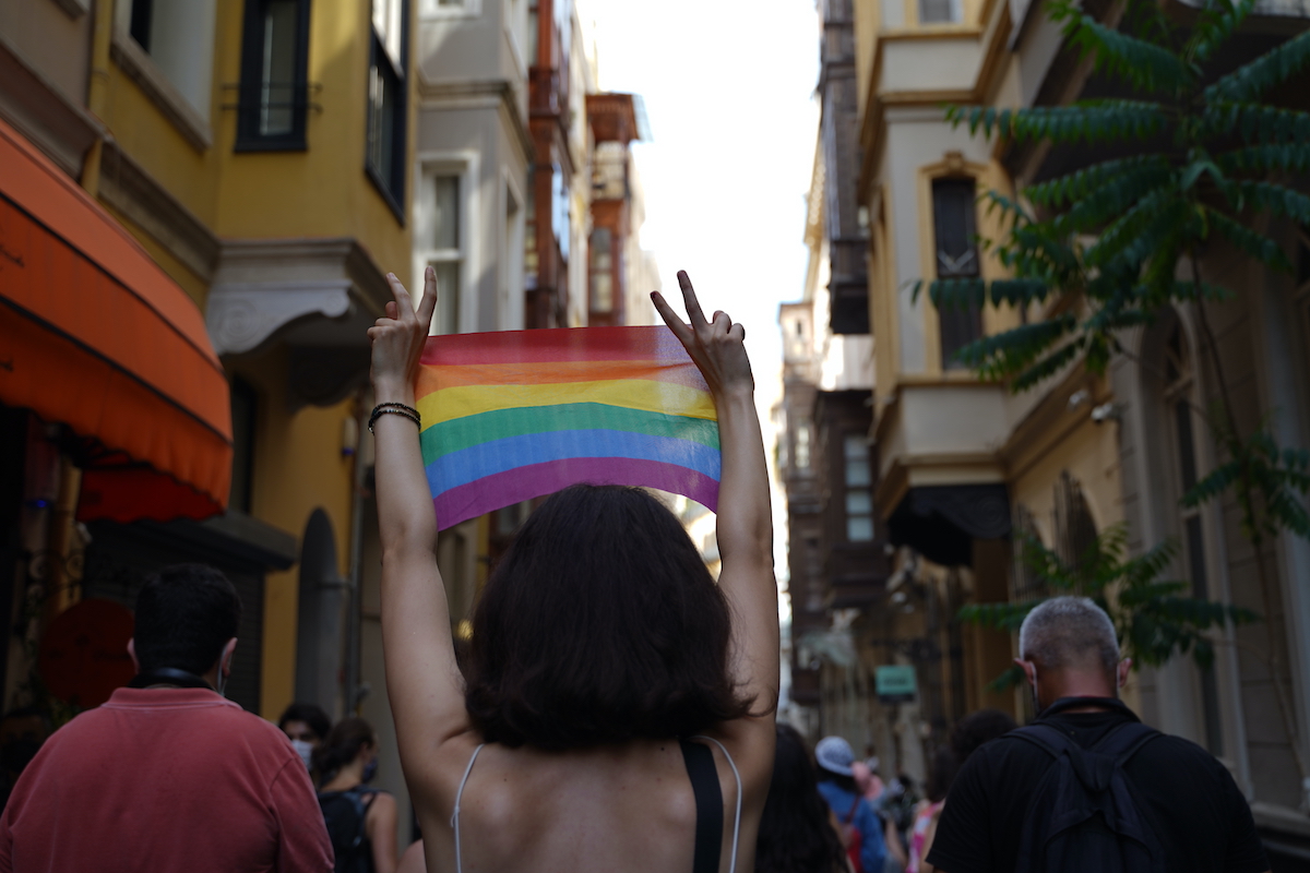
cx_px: 655
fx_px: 1310
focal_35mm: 36
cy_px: 436
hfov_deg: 53.1
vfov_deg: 36.9
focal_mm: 36
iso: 50
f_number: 2.8
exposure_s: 1/160
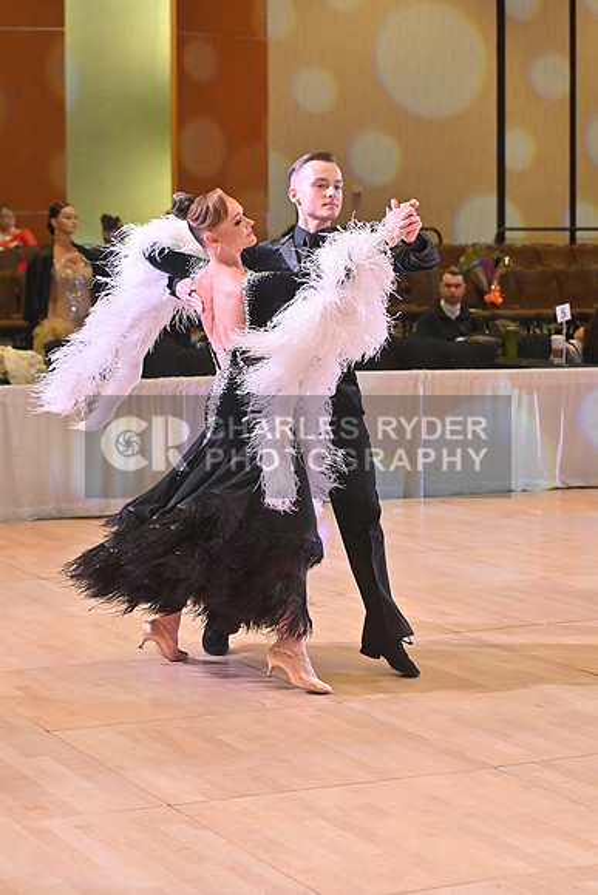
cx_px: 299
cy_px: 448
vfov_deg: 23.6
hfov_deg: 15.9
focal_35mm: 86
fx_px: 2141
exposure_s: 1/400
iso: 5000
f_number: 5
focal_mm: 86
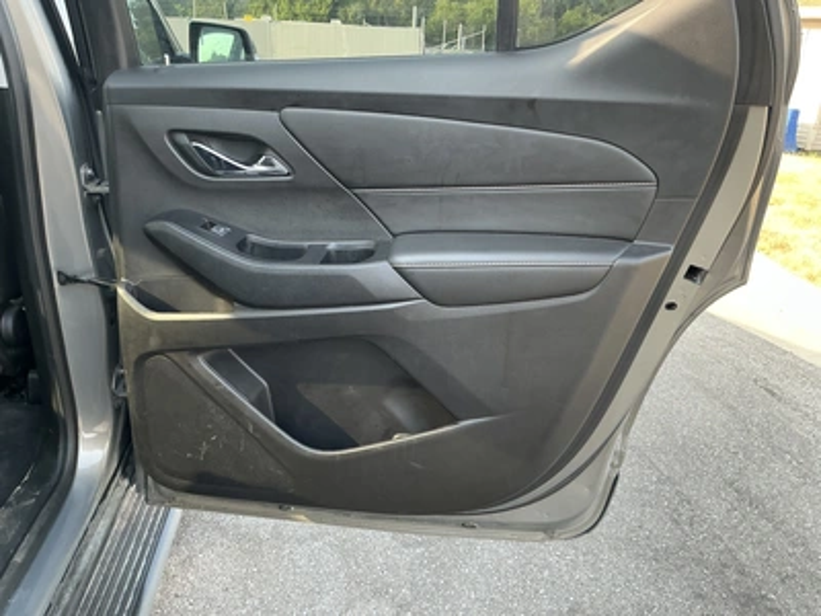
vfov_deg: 49.7
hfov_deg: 63.4
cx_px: 410
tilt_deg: -19.7
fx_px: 664
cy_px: 308
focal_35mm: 28
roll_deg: -3.0
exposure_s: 1/122
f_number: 1.8
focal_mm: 3
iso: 40
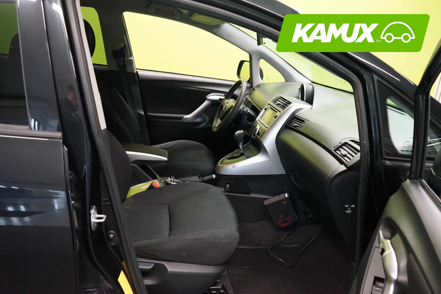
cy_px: 147
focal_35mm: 28
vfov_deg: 46.4
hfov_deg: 65.5
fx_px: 343
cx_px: 220
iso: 6400
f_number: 6.3
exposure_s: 1/30
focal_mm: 28
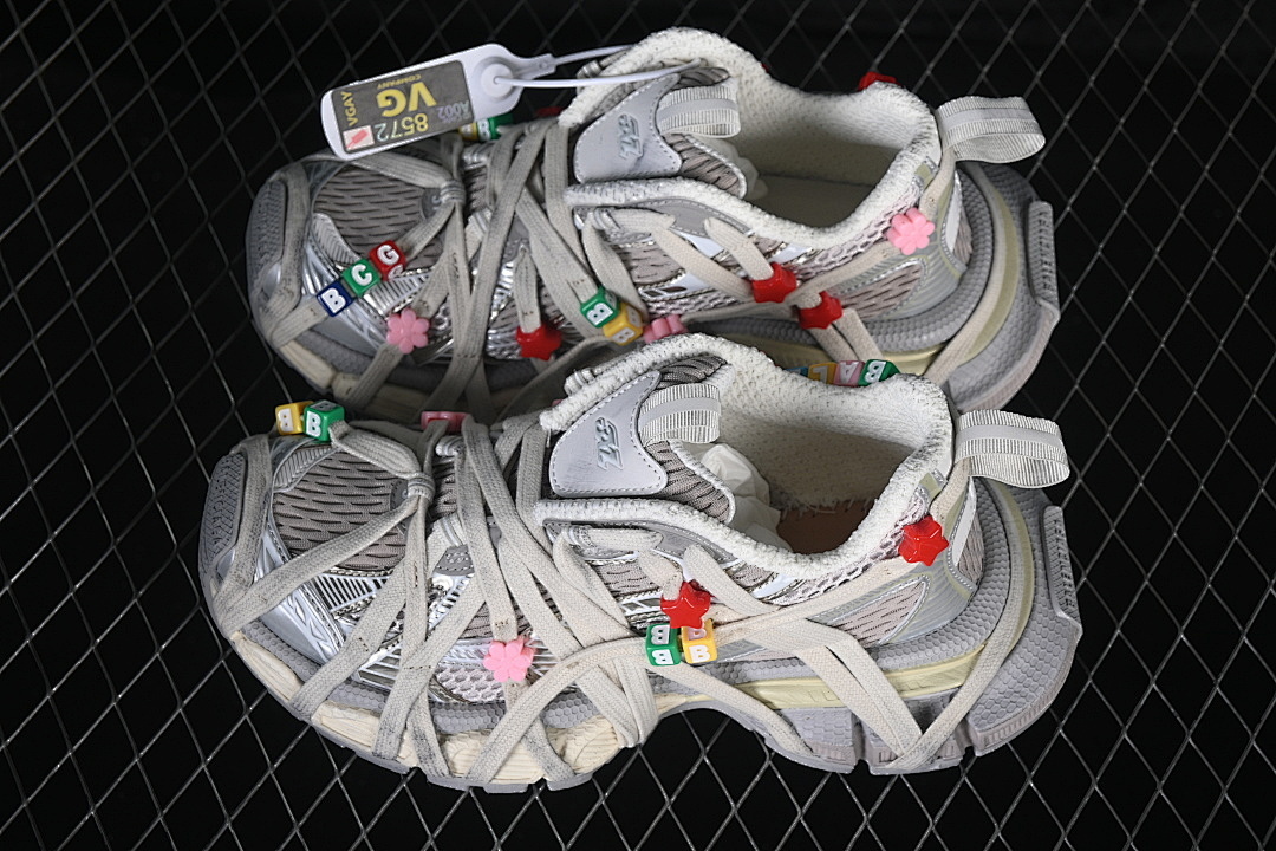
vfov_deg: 18.2
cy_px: 426
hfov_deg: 27.0
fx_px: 2658
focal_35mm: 75
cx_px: 638
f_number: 7.1
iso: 160
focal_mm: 50
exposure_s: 1/80
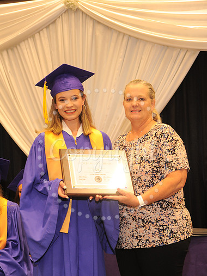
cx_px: 104
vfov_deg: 22.2
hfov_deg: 16.8
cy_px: 154
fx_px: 702
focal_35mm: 88
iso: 1250
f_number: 5.6
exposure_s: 1/60
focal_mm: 80
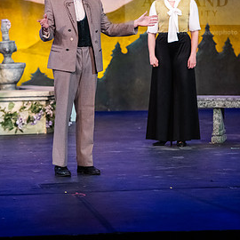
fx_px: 1608
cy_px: 42
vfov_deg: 8.5
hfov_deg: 8.5
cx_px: 111
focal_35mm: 205
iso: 4000
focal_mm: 145
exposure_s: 1/320
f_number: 3.2
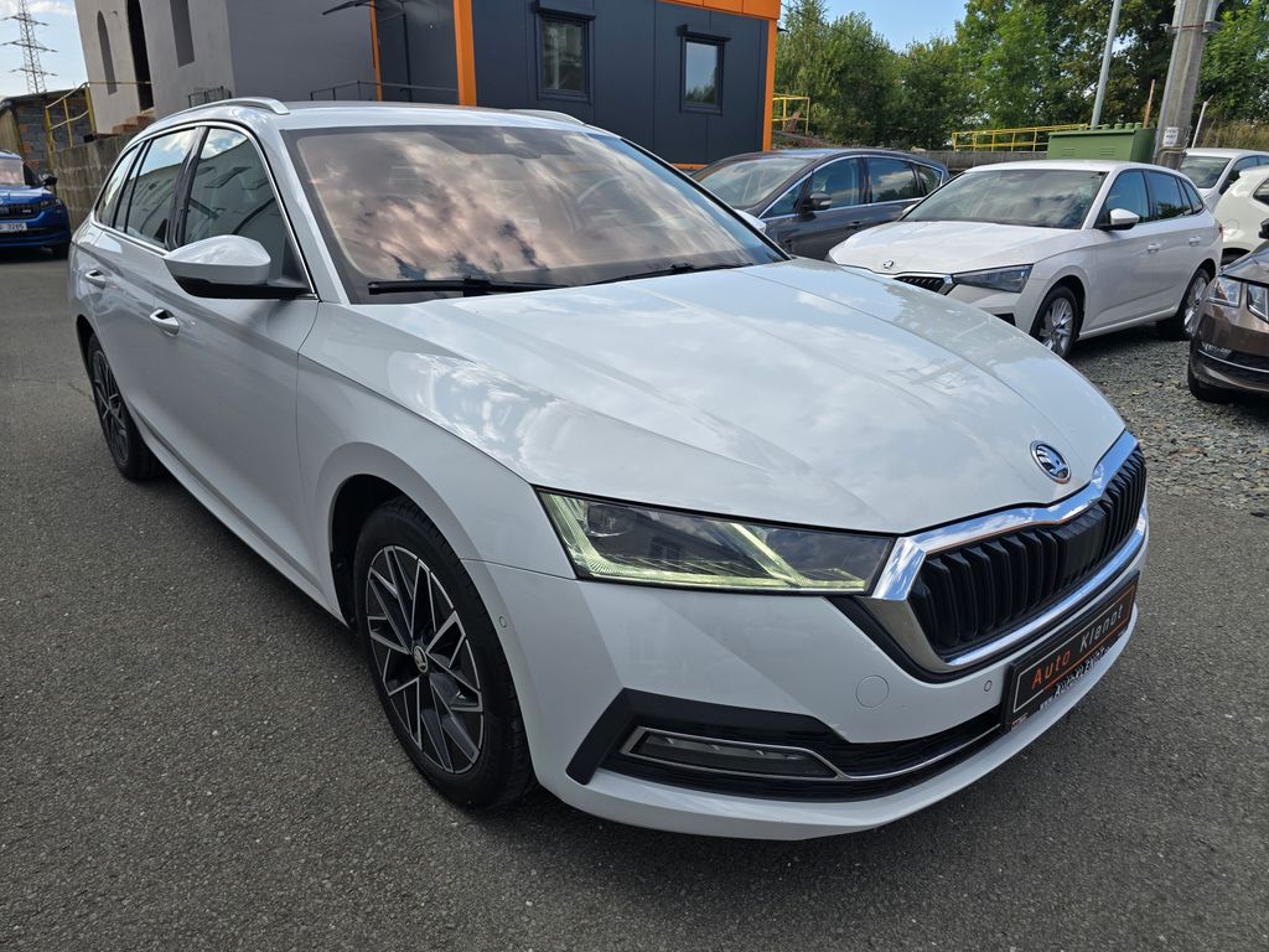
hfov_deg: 73.9
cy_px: 476
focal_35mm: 23
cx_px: 634
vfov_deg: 58.9
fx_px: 843
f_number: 1.7
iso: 12
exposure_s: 1/288
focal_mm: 6.3
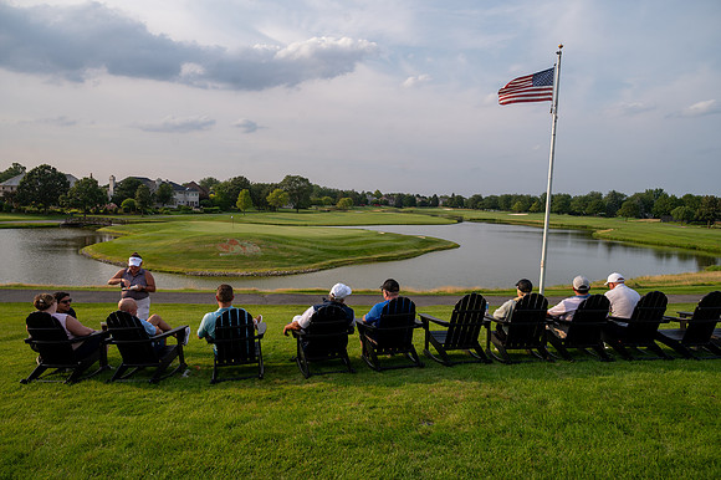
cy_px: 240
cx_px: 360
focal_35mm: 24
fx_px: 480
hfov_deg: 73.8
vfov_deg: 53.1
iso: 250
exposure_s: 1/400
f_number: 6.3
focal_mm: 24
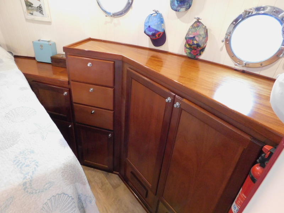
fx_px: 189
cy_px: 106
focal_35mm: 23
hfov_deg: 73.9
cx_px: 142
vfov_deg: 58.9
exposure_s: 1/8
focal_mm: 4
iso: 800
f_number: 3
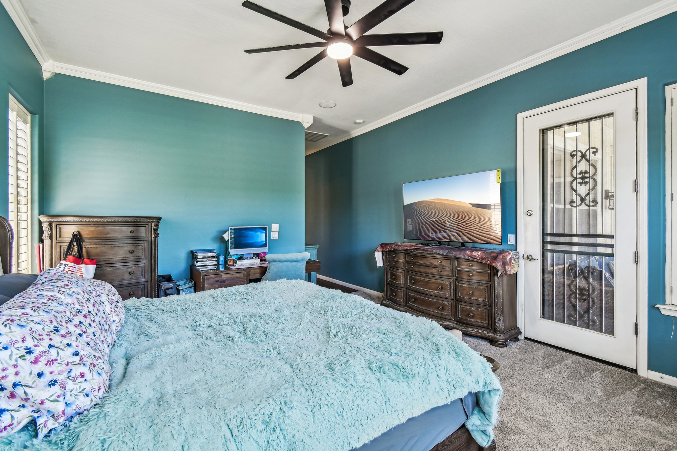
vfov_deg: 77.3
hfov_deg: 100.4
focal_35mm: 15
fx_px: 282
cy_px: 226
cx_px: 338
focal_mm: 10
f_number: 8
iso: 400
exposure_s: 1/6
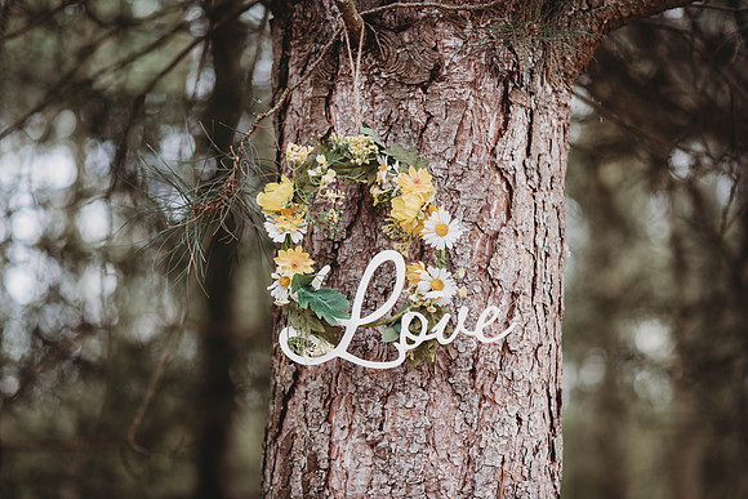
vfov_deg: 16.1
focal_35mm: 85
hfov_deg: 23.9
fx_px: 1766
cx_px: 374
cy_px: 250
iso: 200
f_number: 1.8
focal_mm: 85
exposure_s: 1/320
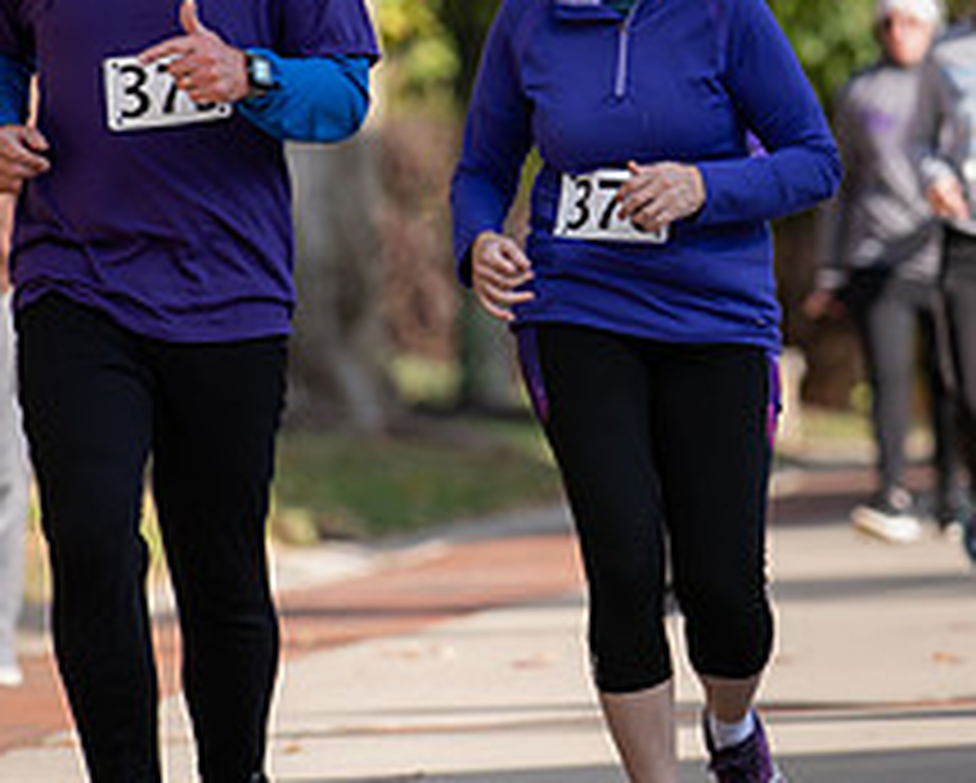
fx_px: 21713
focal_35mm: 751
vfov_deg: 2.1
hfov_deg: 2.6
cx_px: 643
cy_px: 47
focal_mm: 300
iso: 200
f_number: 5.6
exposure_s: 1/500
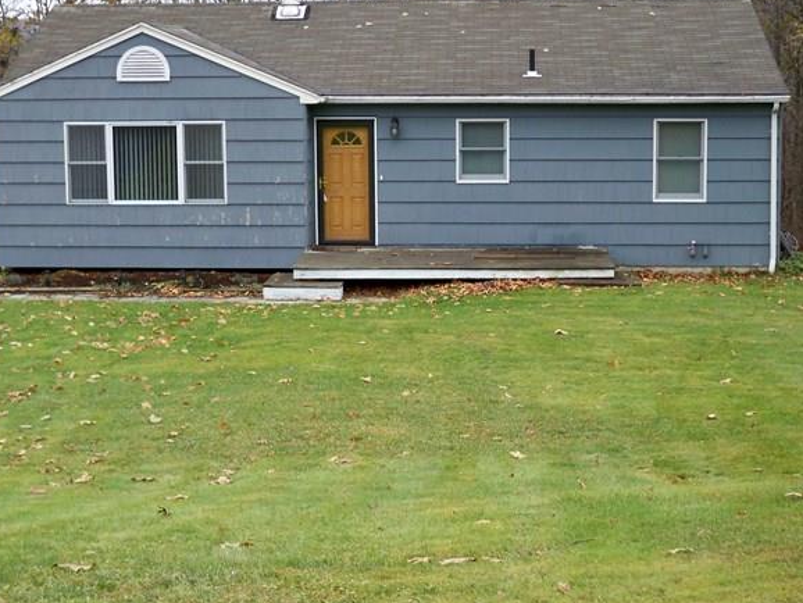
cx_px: 408
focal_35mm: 62
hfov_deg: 31.2
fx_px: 1439
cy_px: 251
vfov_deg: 23.6
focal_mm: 6.3
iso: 80
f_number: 3.1
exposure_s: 1/160
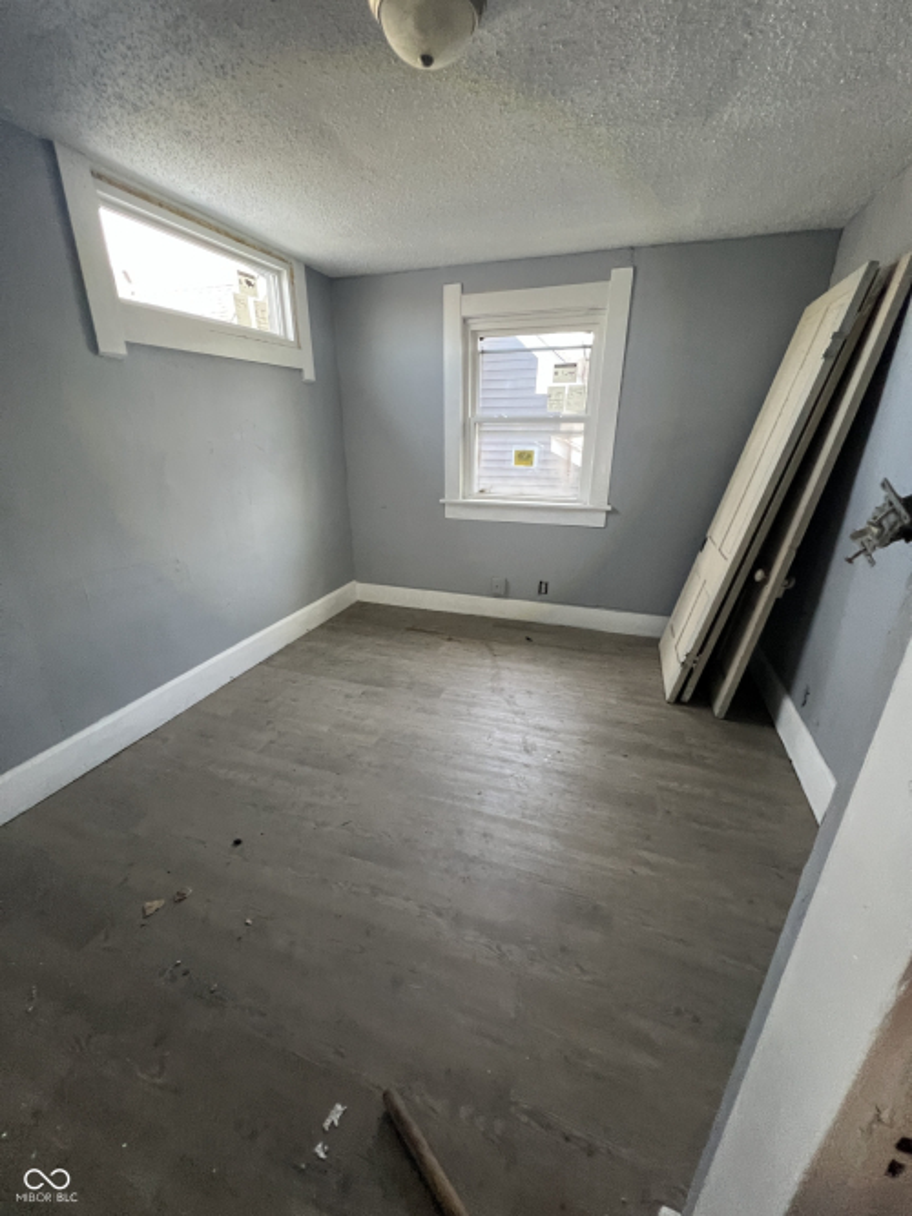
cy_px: 608
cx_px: 456
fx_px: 457
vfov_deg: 106.2
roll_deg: +1.0
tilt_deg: -21.1
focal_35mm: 13
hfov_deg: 89.9
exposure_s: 1/89
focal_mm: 1.57
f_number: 1.8
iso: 250
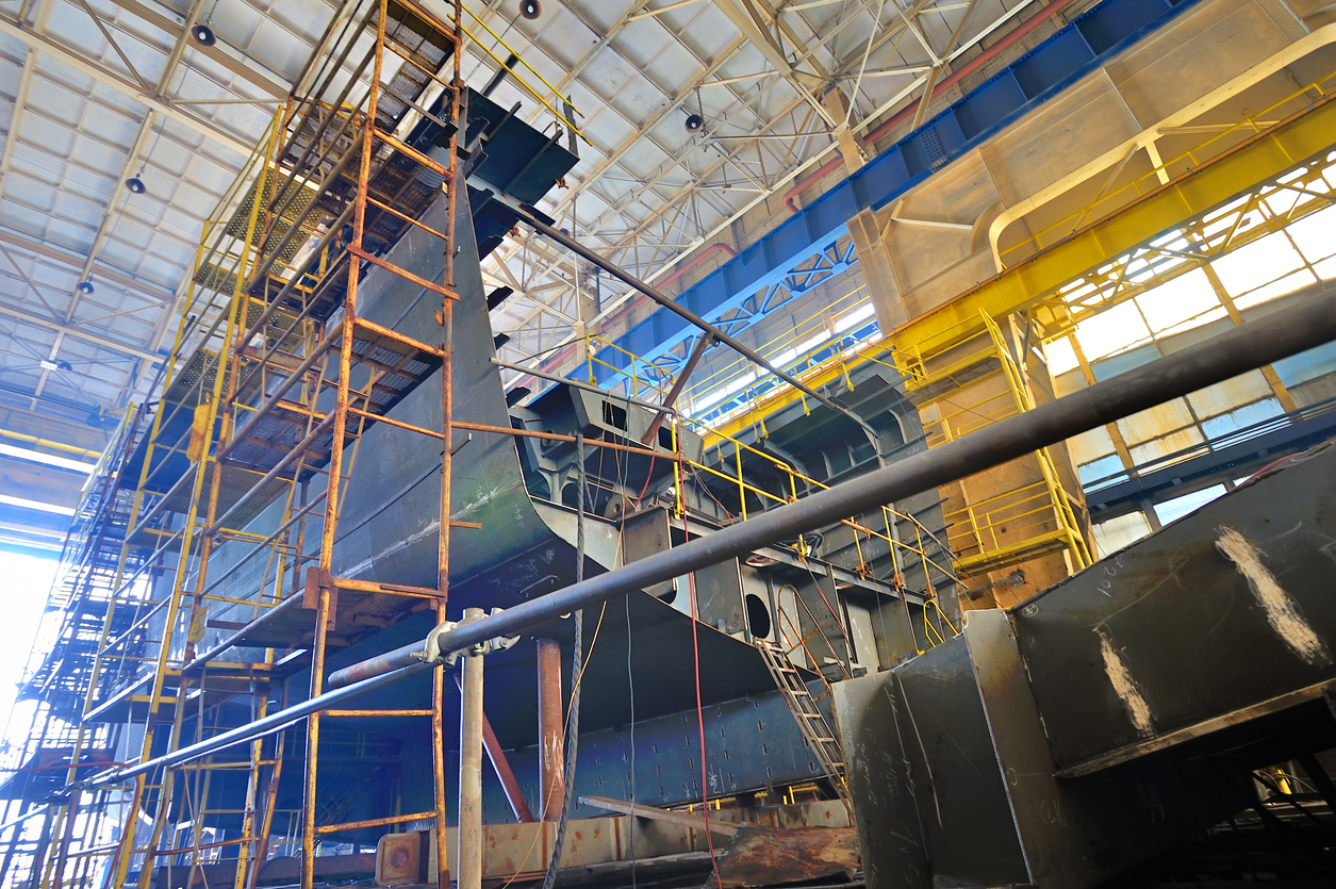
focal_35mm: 17
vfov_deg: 70.4
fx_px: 630
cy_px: 444
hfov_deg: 93.3
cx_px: 668
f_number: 5.6
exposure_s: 1/13
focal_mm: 17
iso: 200
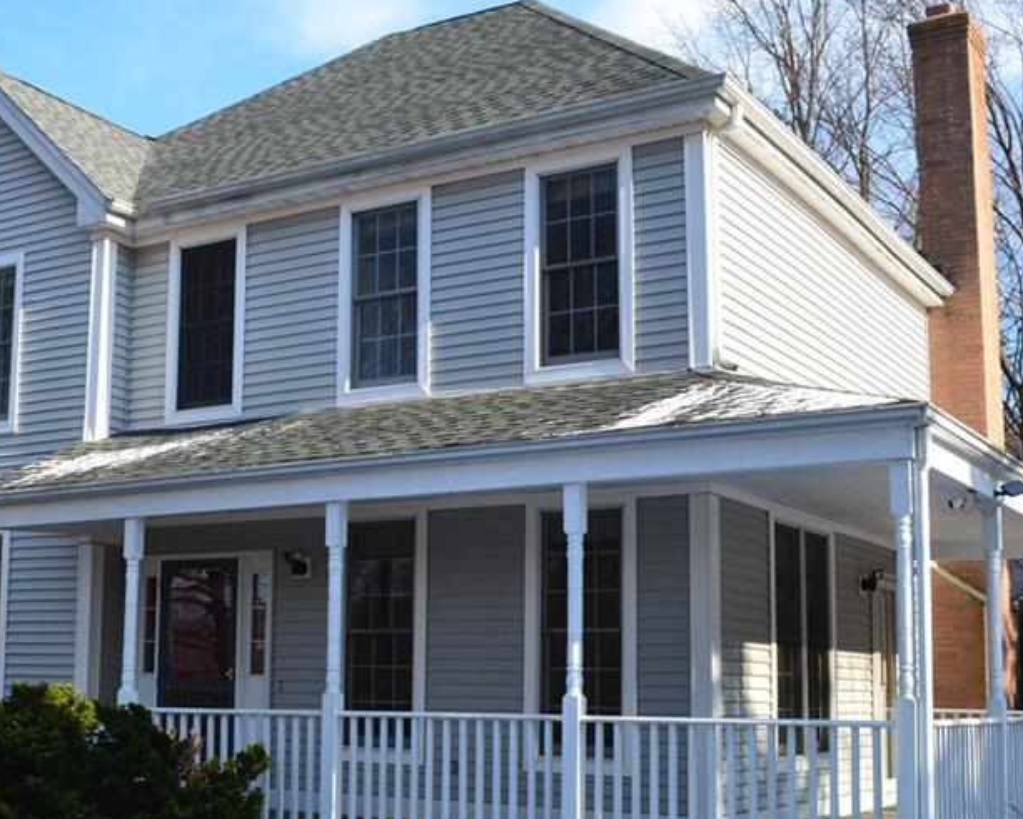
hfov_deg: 38.8
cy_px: 475
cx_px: 299
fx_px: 1424
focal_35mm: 47
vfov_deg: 32.0
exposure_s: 1/320
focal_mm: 20
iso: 400
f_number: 10
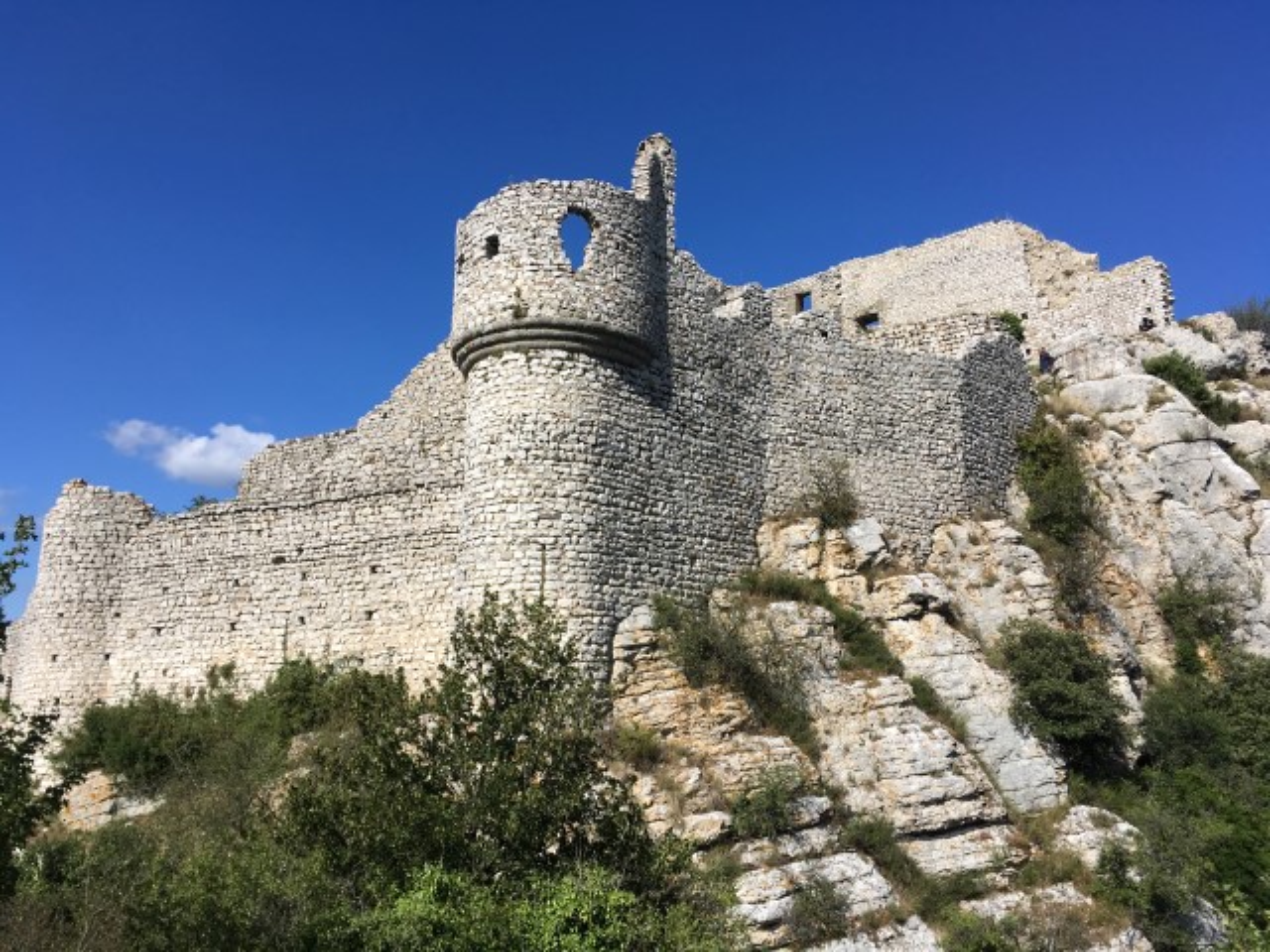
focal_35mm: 29
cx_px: 635
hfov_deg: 61.7
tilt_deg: +13.8
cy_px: 476
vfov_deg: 48.2
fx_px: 1064
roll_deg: -1.2
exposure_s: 1/2404
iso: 25
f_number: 2.2
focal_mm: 4.15
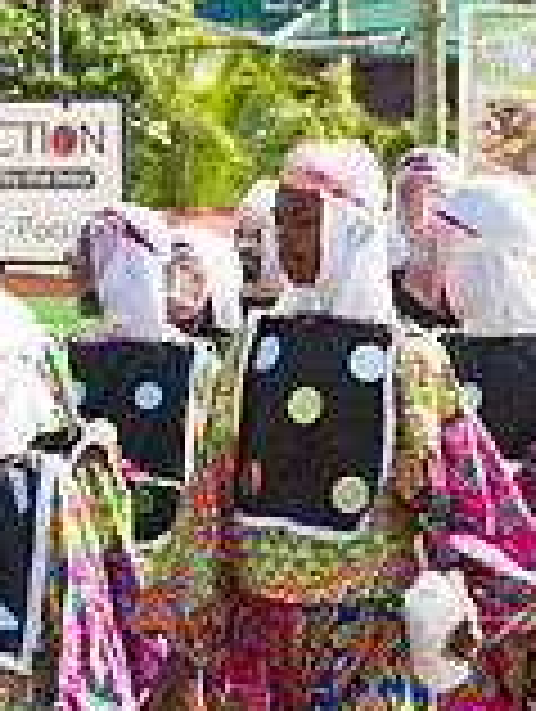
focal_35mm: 408
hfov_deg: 3.6
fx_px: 8401
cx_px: 563
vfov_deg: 4.9
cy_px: 428
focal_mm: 116
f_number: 8
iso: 100
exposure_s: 1/200
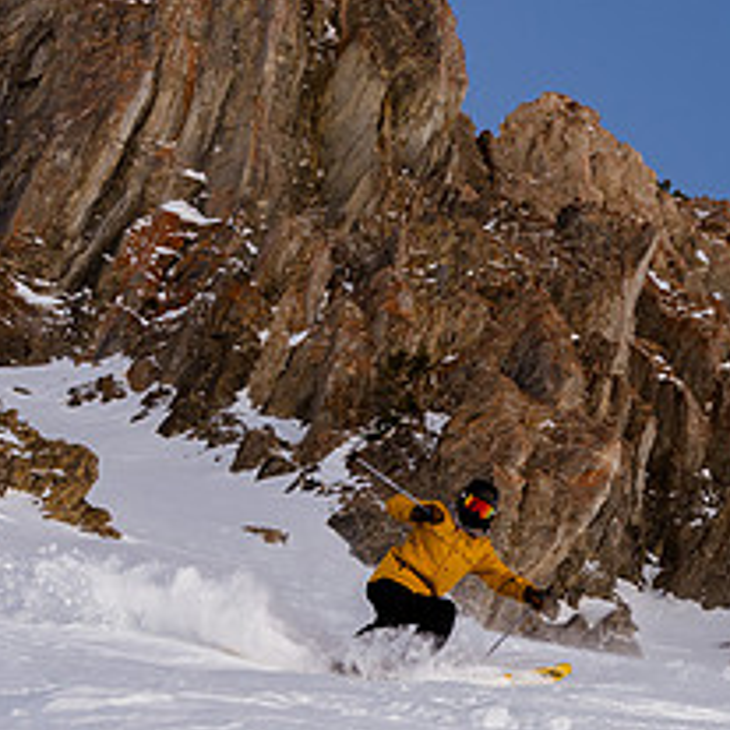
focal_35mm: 125
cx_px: 783
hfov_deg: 13.7
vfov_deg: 13.8
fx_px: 2982
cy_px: 637
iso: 160
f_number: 8
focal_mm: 35
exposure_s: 1/640
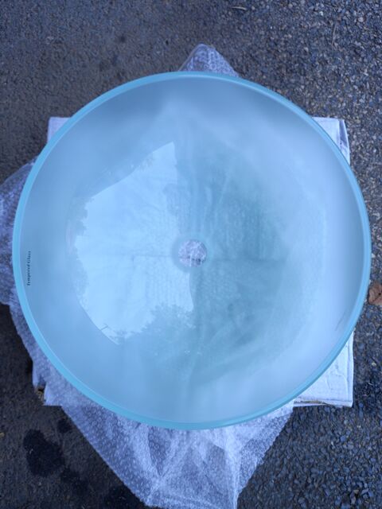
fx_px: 368
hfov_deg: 54.9
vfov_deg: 69.4
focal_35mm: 25
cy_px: 254
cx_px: 191
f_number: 2
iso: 50
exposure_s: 1/120
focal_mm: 4.6
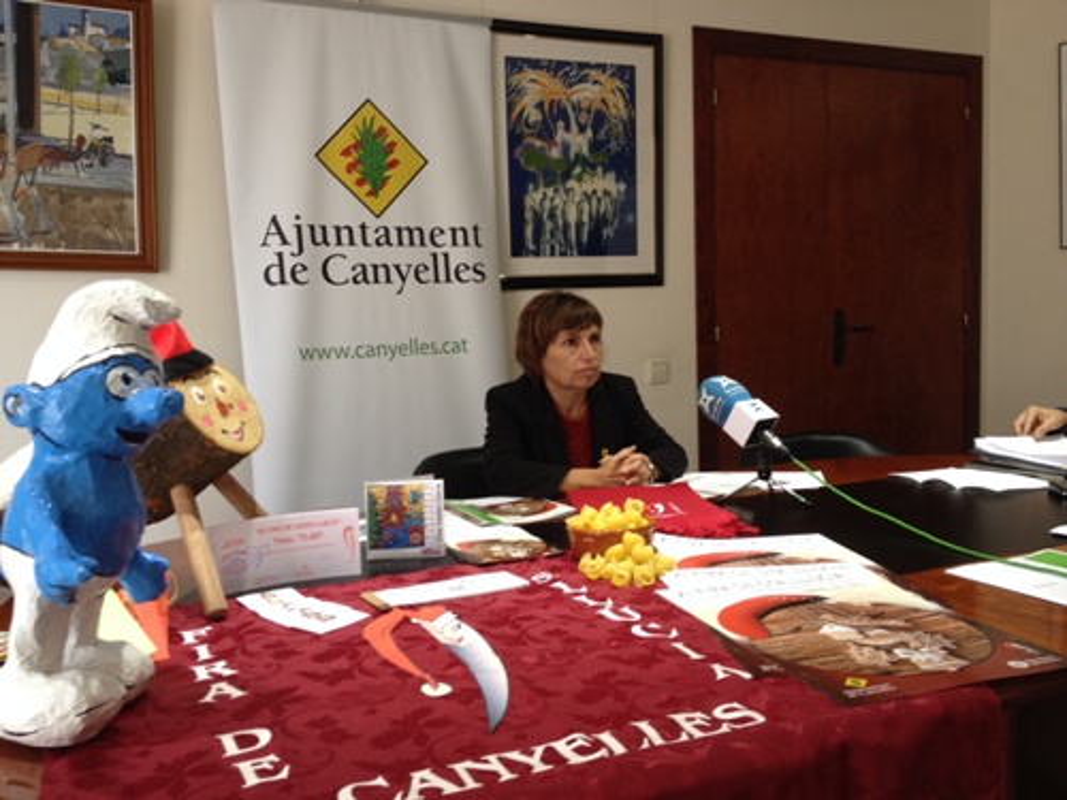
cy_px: 400
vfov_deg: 40.7
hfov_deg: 52.6
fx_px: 1079
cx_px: 534
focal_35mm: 35
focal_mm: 4.28
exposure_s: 1/20
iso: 100
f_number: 2.4
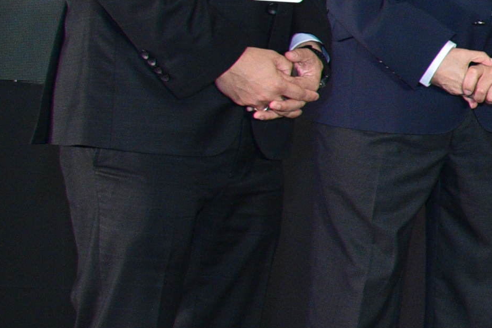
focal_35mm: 155
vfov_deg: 8.8
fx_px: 2118
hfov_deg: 11.3
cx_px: 1138
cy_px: 57
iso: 1250
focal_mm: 32
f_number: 5.6
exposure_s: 1/125
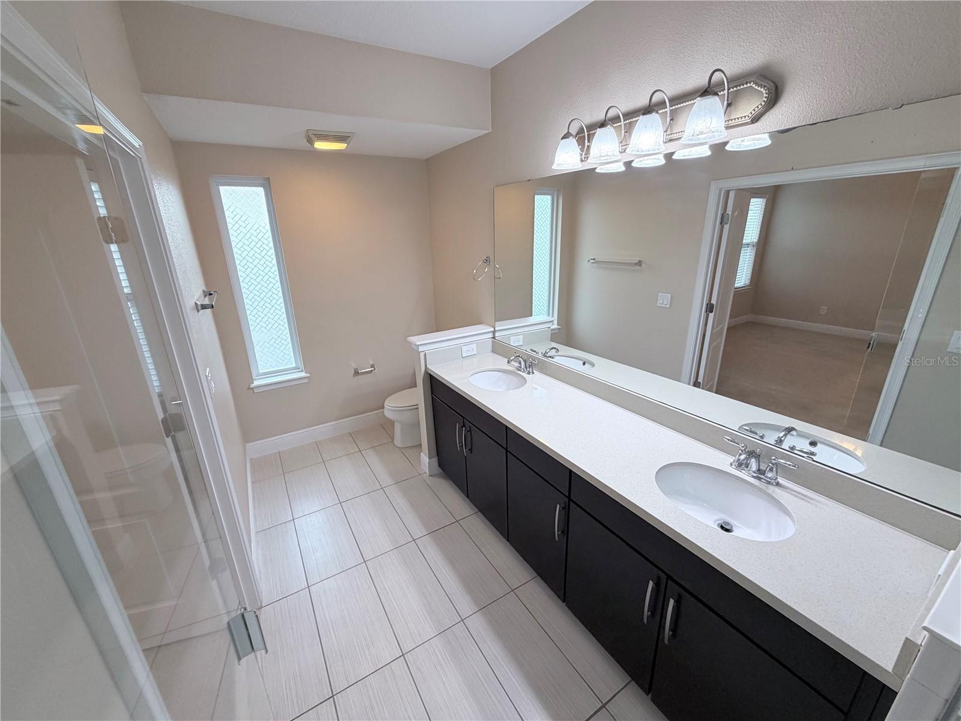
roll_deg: +1.6
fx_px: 389
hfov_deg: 102.1
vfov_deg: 85.7
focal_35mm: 14
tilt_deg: -16.5
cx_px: 480
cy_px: 360
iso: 160
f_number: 2.2
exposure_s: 1/120
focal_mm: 2.22
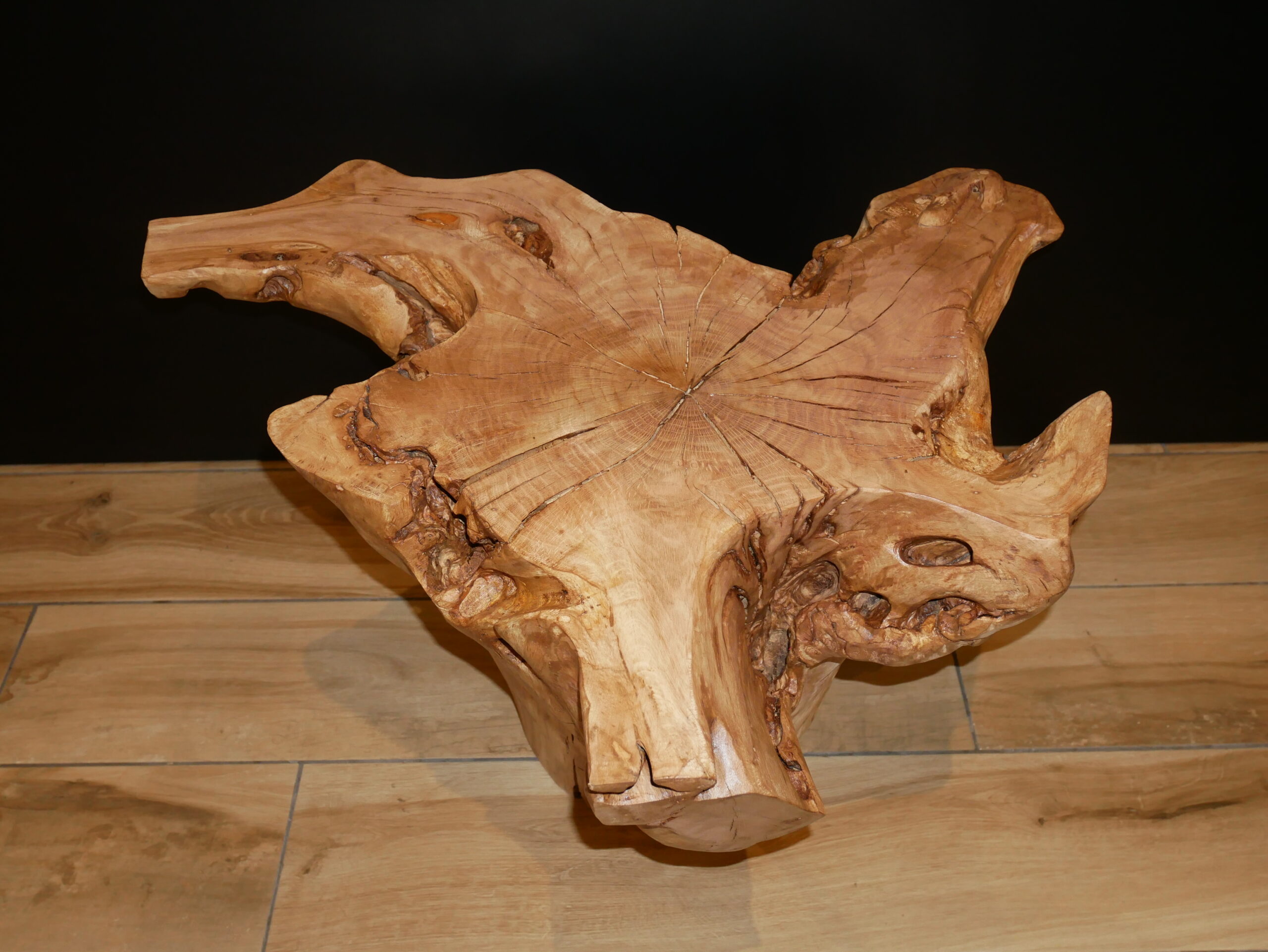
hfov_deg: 56.8
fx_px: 1173
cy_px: 476
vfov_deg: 44.2
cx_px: 634
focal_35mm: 32
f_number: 4
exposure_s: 1/60
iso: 800
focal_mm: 16
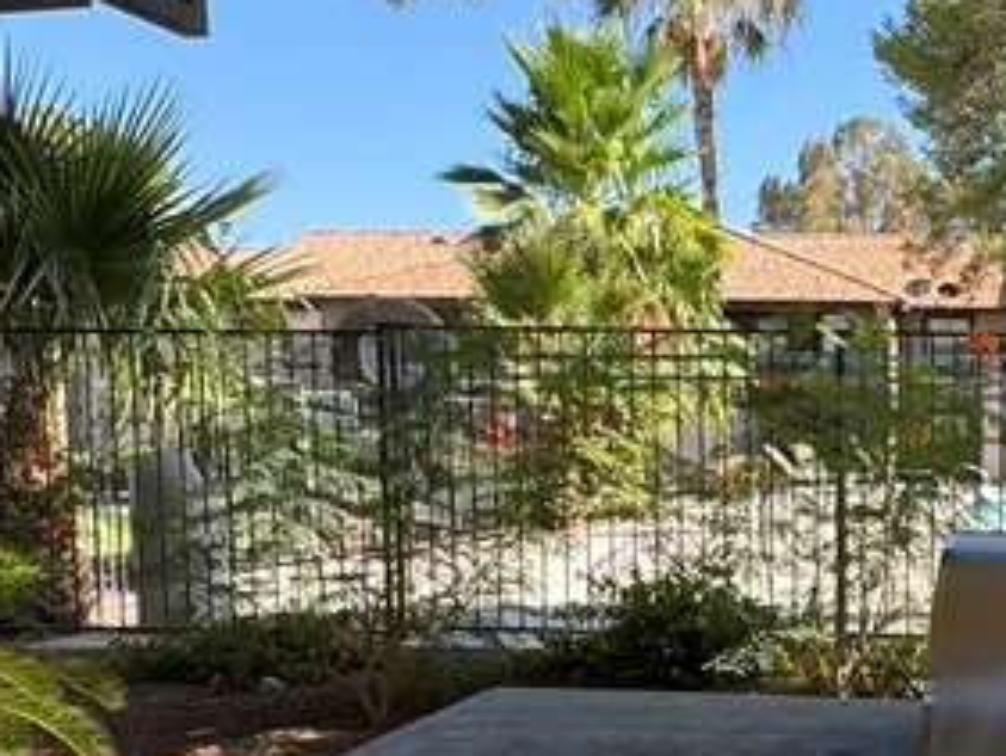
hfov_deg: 33.7
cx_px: 1045
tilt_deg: -5.3
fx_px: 1483
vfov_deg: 28.2
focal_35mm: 51
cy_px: 563
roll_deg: -1.0
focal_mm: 2.22
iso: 40
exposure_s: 1/451
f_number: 2.2
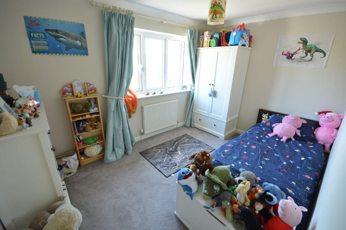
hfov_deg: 100.4
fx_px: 144
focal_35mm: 15
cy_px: 115
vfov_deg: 77.3
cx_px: 173
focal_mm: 10
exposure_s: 1/8
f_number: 8
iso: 400
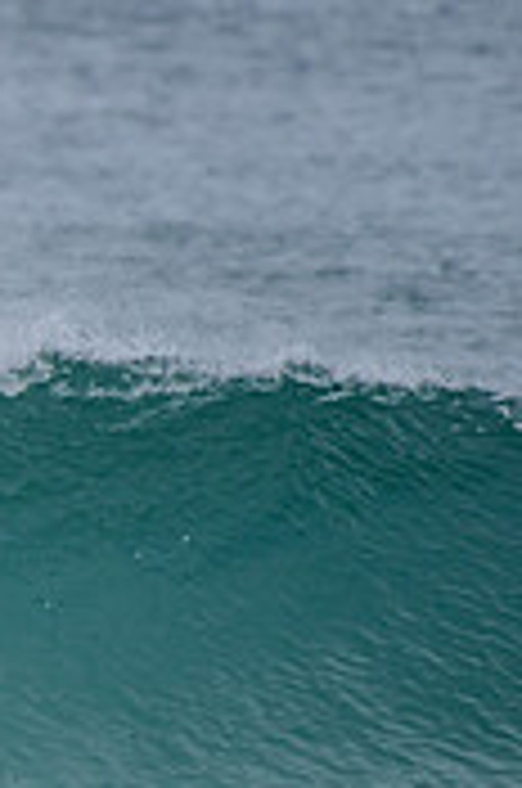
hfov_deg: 0.8
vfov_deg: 1.2
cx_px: -648
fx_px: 36246
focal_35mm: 1660
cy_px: 655
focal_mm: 500
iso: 320
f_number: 5.6
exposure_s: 1/2000
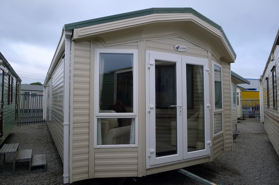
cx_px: 140
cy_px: 92
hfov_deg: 73.8
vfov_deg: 53.0
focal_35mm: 24
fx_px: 186
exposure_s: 1/60
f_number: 2
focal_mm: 5.1
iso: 100
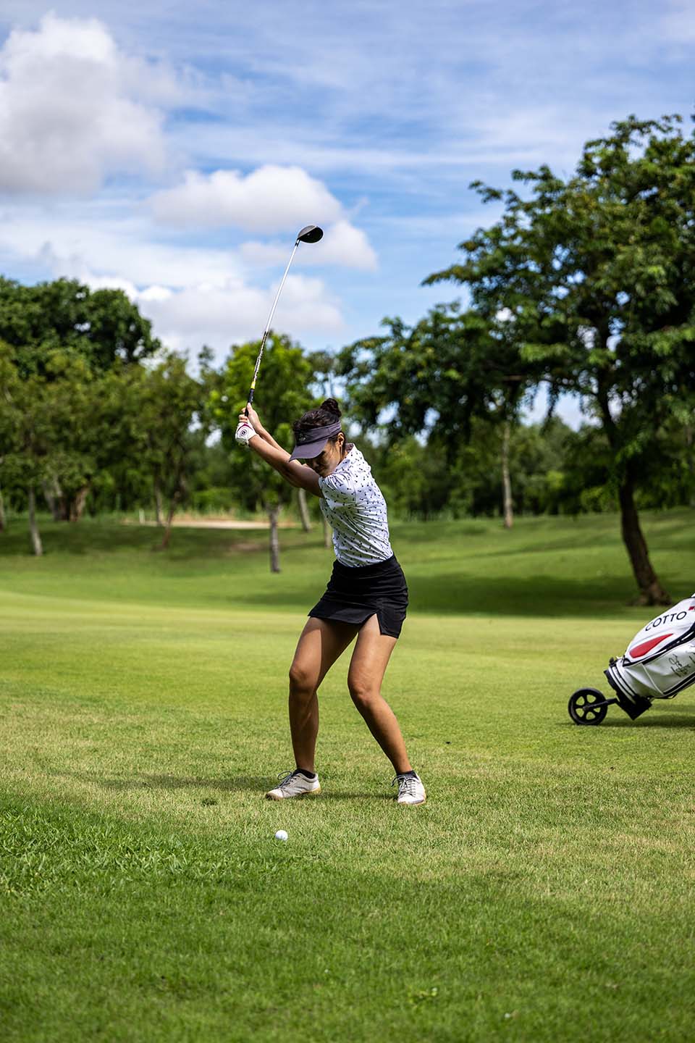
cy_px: 522
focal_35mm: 70
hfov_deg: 19.5
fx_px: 2027
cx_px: 348
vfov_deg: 28.8
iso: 220
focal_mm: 70
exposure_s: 1/5000
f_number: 2.8
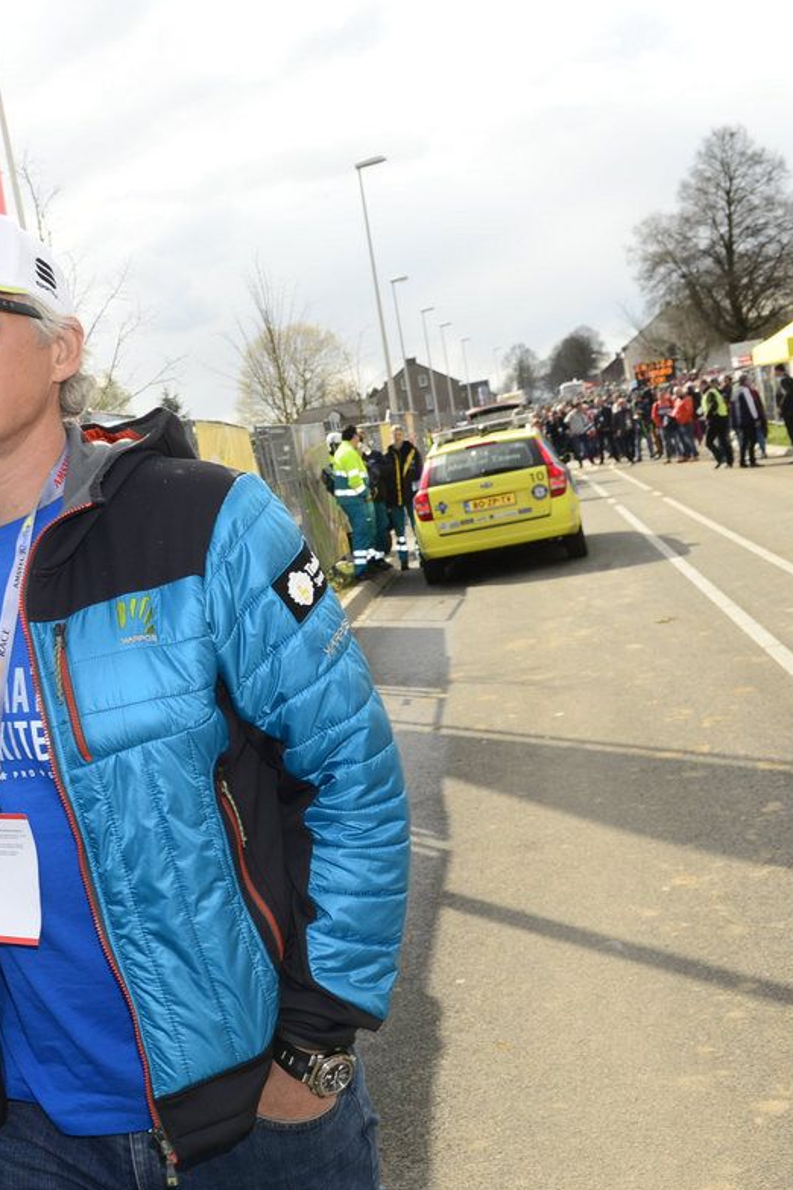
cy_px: 599
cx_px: 41
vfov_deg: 40.3
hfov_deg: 26.4
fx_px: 1619
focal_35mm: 49
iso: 250
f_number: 9
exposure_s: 1/250
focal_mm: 32
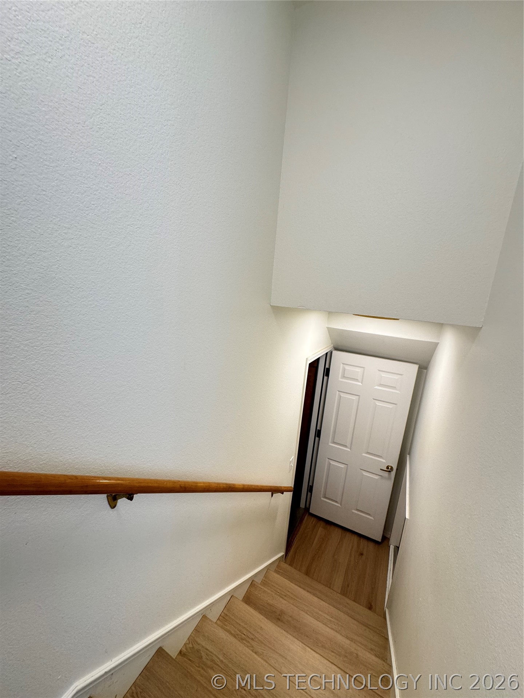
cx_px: 262
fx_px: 283
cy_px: 349
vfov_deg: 102.1
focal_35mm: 14
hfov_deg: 85.7
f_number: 2.2
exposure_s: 1/60
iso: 200
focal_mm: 2.22
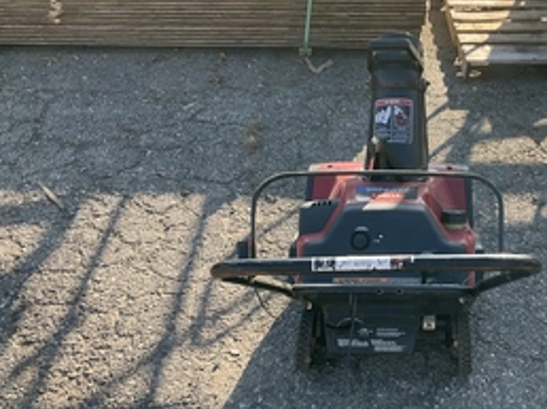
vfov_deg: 32.0
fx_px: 710
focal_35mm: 45
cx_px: 403
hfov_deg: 41.0
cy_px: 250
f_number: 1.8
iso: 25
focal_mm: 3
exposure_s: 1/348
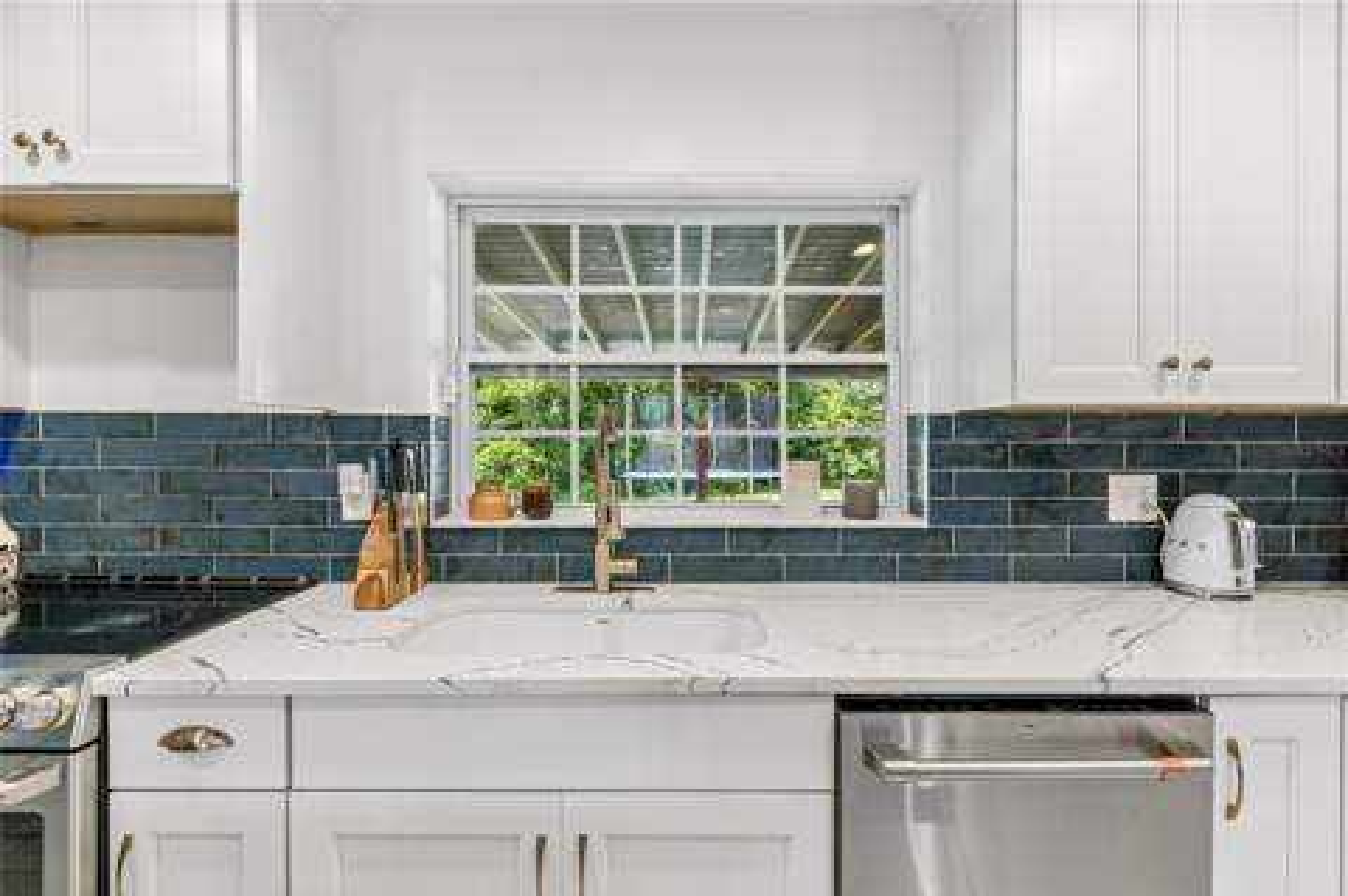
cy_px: 448
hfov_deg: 100.4
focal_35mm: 15
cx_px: 674
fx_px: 561
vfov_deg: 77.2
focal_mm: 10
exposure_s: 1/15
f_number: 7.1
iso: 100
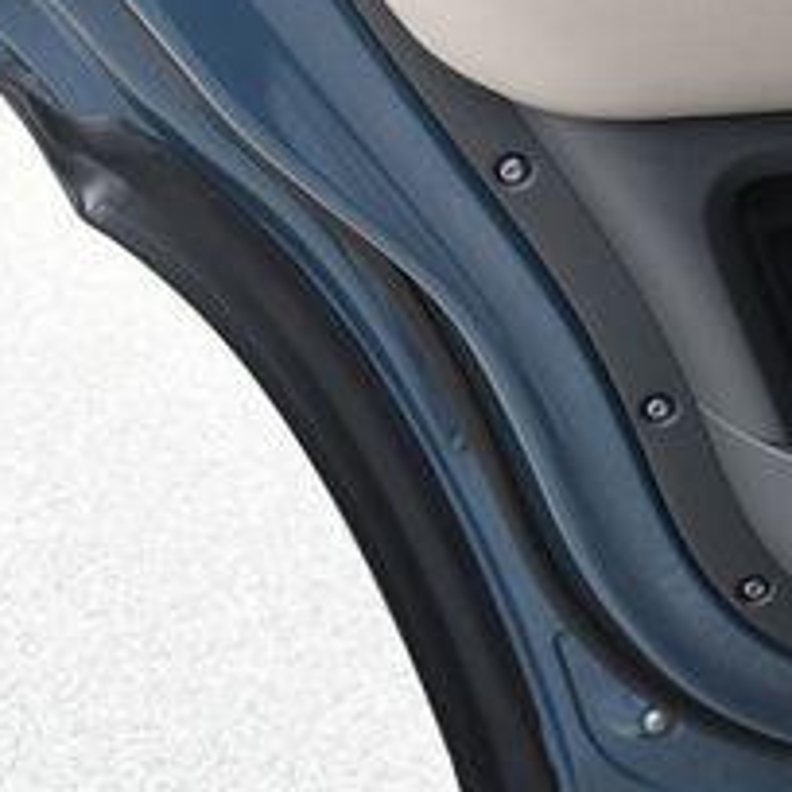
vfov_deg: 21.0
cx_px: 885
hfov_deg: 20.6
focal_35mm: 80
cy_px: 35
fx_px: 2071
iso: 100
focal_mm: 20
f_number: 5.6
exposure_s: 1/160
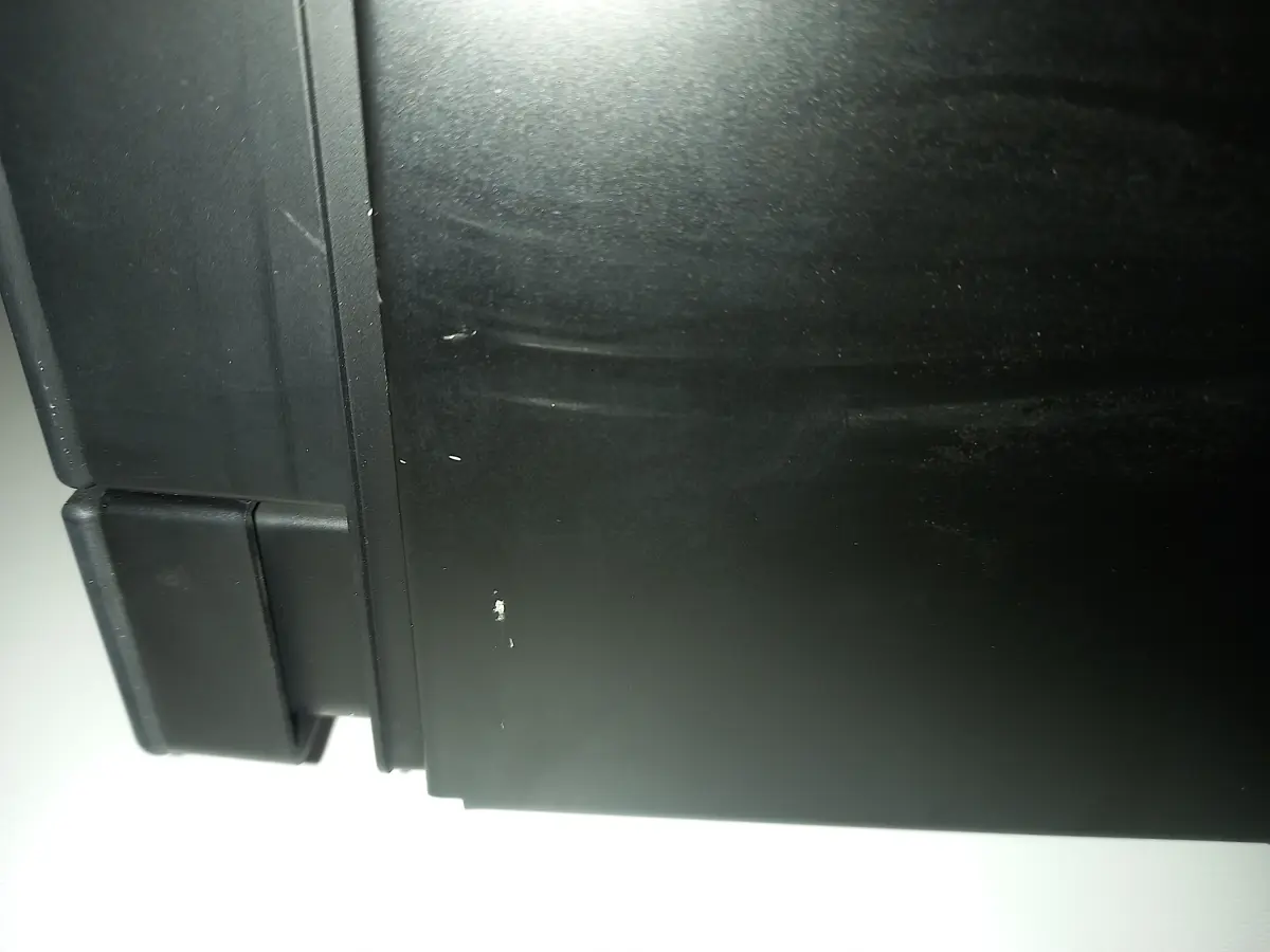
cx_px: 635
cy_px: 476
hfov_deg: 69.4
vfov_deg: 54.9
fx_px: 917
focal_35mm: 25
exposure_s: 1/33.3
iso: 50
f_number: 2
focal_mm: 4.6
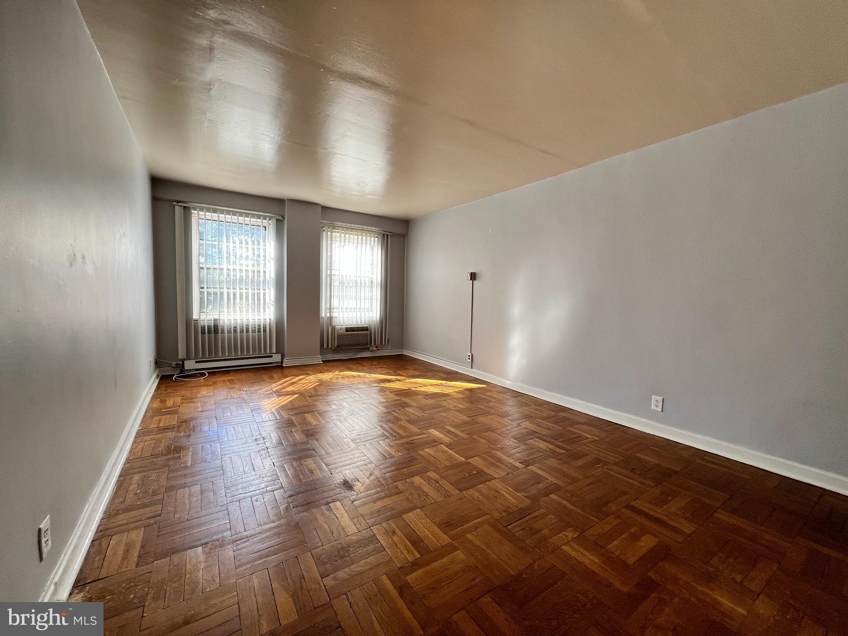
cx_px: 424
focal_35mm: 13
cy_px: 318
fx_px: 318
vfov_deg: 89.9
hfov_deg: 106.2
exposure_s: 1/99
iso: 80
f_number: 1.8
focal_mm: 1.57
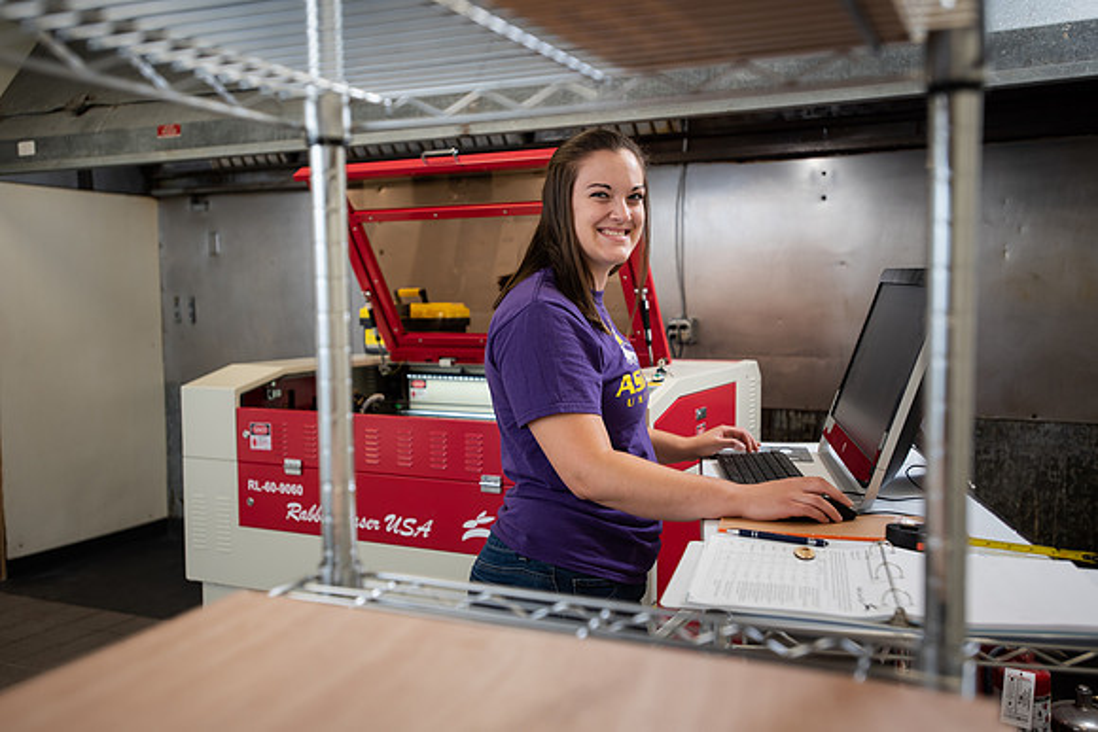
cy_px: 366
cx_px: 549
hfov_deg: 58.7
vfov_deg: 41.1
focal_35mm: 32
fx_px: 976
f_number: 3.5
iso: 400
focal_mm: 32
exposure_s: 1/200
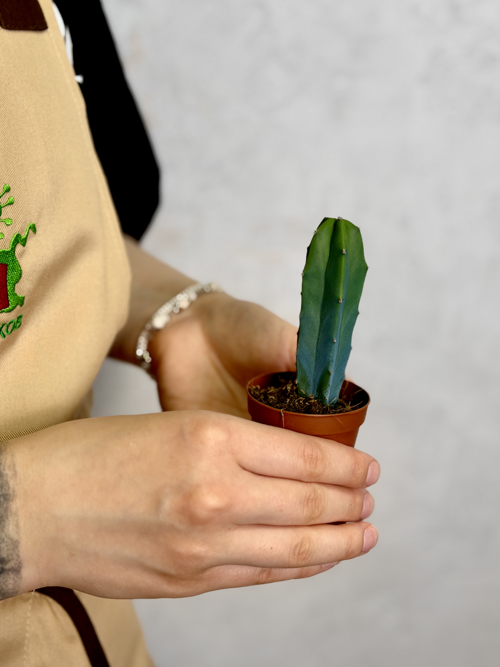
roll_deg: +0.0
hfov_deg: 29.7
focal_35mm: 49
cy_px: 336
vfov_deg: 38.9
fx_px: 944
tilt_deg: -15.8
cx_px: 252
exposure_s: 1/328
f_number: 1.78
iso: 64
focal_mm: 6.76
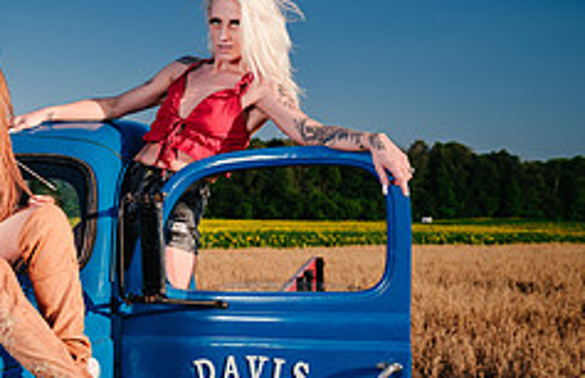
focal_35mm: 66
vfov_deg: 19.8
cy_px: 342
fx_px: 1062
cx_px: -41
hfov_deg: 28.3
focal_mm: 32
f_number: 4
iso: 100
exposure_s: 1/125
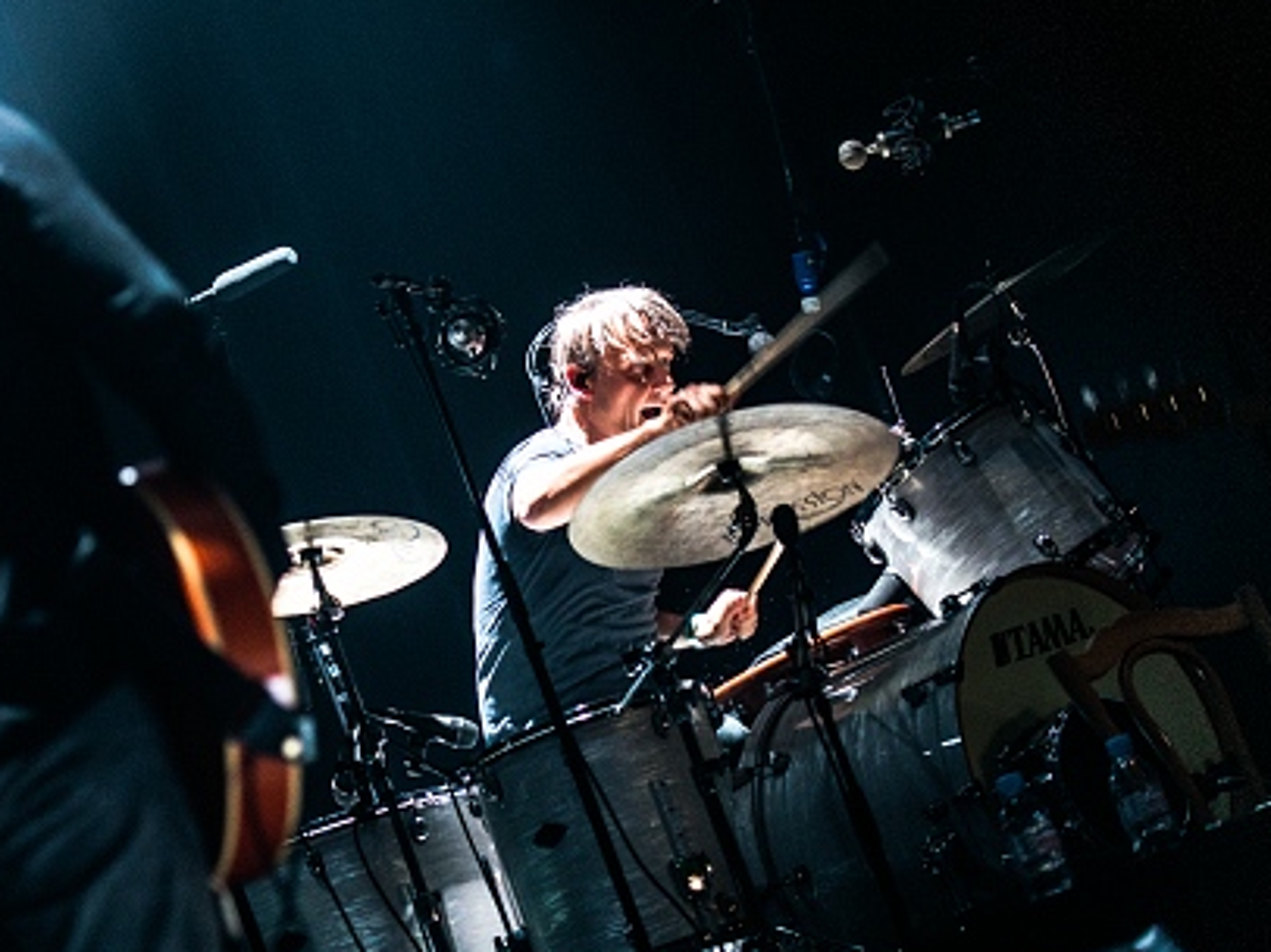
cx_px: 504
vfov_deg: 9.4
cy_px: 543
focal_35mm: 157
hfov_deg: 12.6
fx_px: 5761
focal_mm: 92
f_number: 2.8
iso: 1250
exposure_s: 1/100
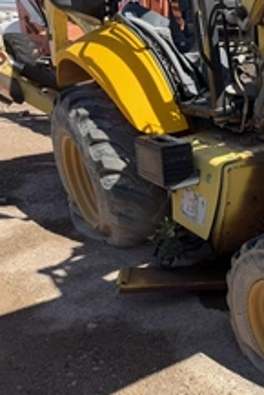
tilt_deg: -17.5
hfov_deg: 25.1
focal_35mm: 46
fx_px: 505
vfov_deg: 42.7
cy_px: 182
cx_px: 348
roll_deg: +0.0
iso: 80
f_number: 1.78
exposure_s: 1/3759
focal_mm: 6.76
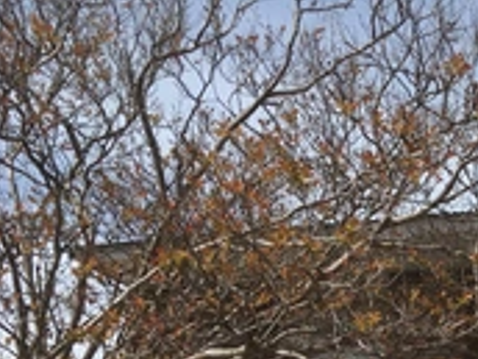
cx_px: 581
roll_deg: -1.5
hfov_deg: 23.9
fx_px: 1022
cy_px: 456
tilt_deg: +11.5
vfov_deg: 18.6
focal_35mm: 74
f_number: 2.2
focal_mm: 4.15
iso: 25
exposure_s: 1/2198
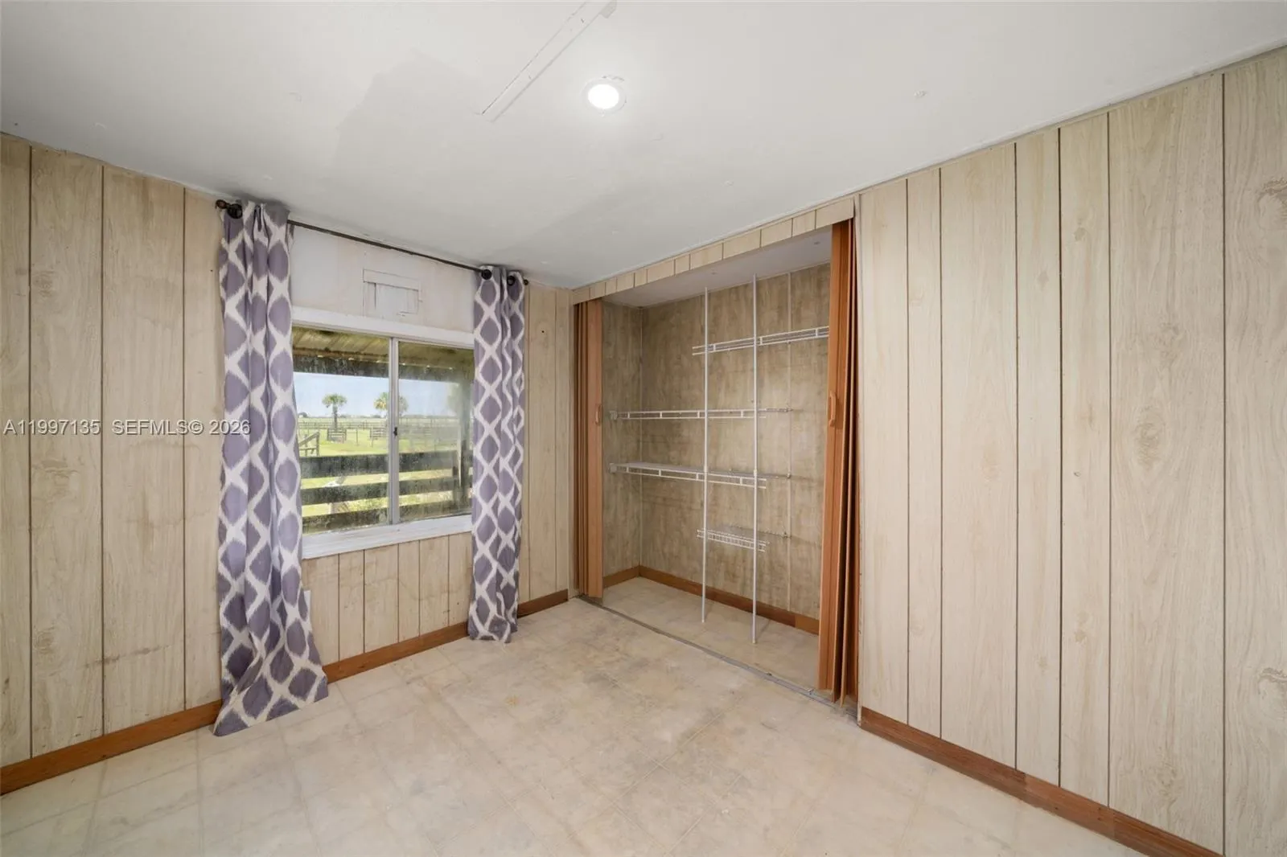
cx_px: 644
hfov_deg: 112.6
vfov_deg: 90.0
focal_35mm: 12
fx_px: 429
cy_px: 428
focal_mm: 12
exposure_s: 1/3
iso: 400
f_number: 11
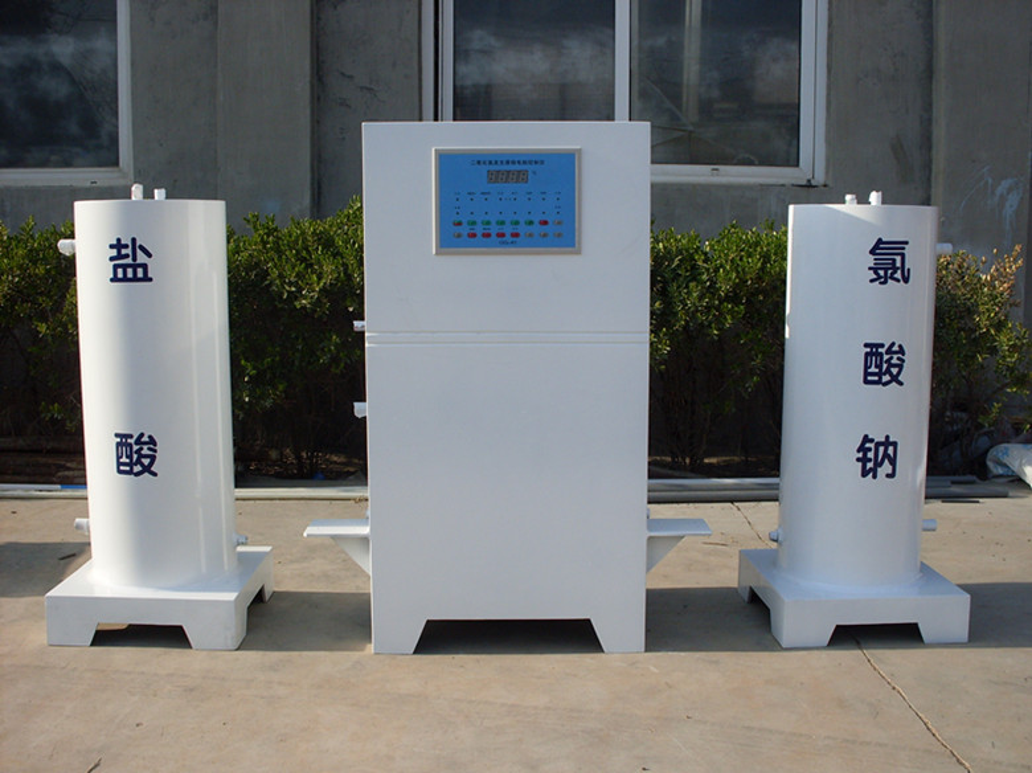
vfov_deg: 37.7
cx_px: 516
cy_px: 386
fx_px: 1132
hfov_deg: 49.0
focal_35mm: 38
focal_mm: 6.3
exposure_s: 1/125
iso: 80
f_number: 8.4
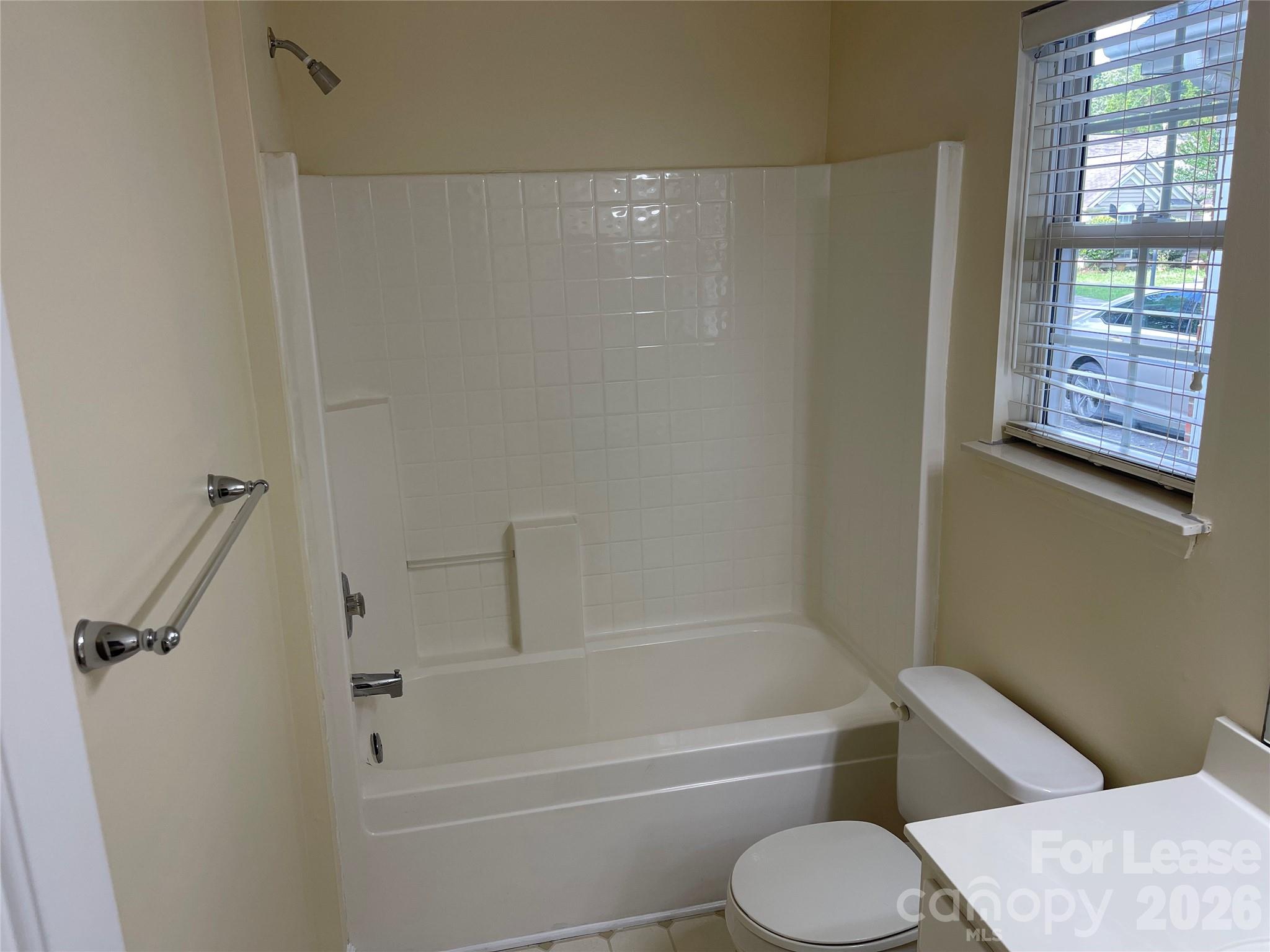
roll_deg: +2.0
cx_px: 635
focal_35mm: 26
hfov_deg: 67.3
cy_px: 476
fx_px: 954
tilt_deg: -14.6
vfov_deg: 53.1
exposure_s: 1/120
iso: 64
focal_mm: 5.1
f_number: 1.6
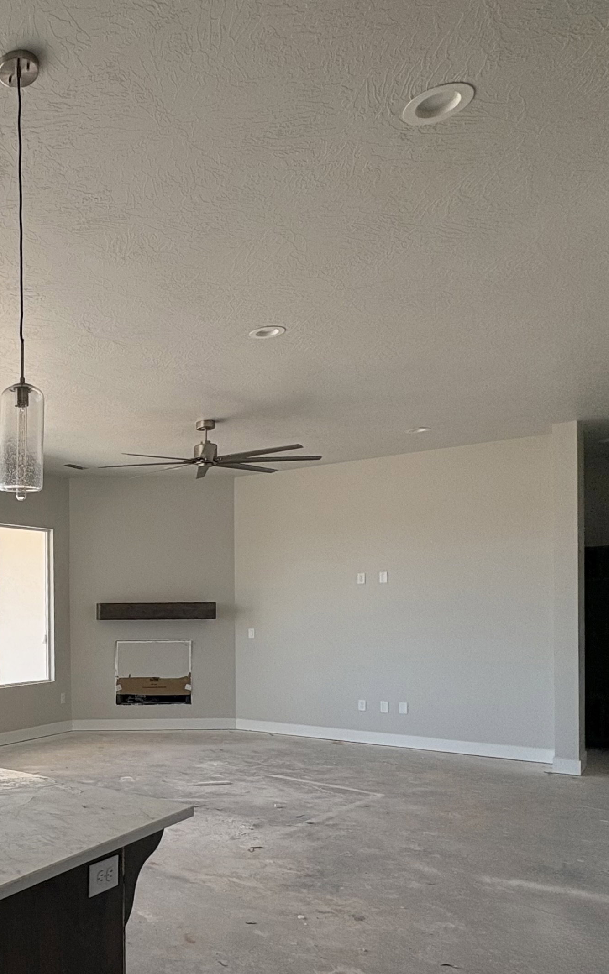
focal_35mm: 27
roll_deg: +2.4
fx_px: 717
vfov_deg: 67.3
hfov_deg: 39.1
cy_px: 614
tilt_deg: +0.6
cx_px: -37
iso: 64
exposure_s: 1/401
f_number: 2.2
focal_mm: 2.22
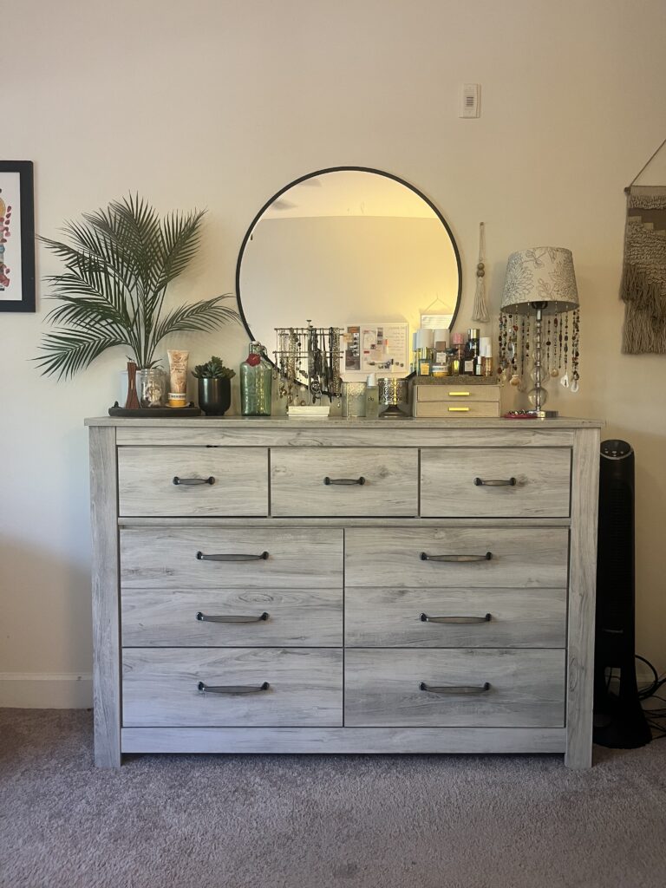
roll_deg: +1.0
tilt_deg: -2.7
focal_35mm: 26
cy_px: 444
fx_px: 667
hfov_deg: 53.1
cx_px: 333
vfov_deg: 67.3
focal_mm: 5.1
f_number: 1.6
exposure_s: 1/60
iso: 250
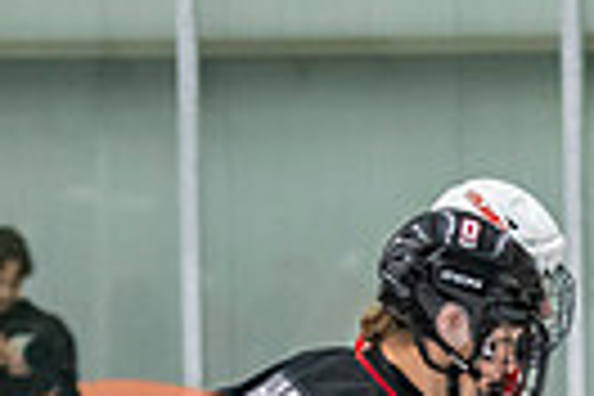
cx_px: 939
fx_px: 8398
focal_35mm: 509
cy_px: 789
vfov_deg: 2.7
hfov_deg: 4.0
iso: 2000
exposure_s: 1/640
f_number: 3.2
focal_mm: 95
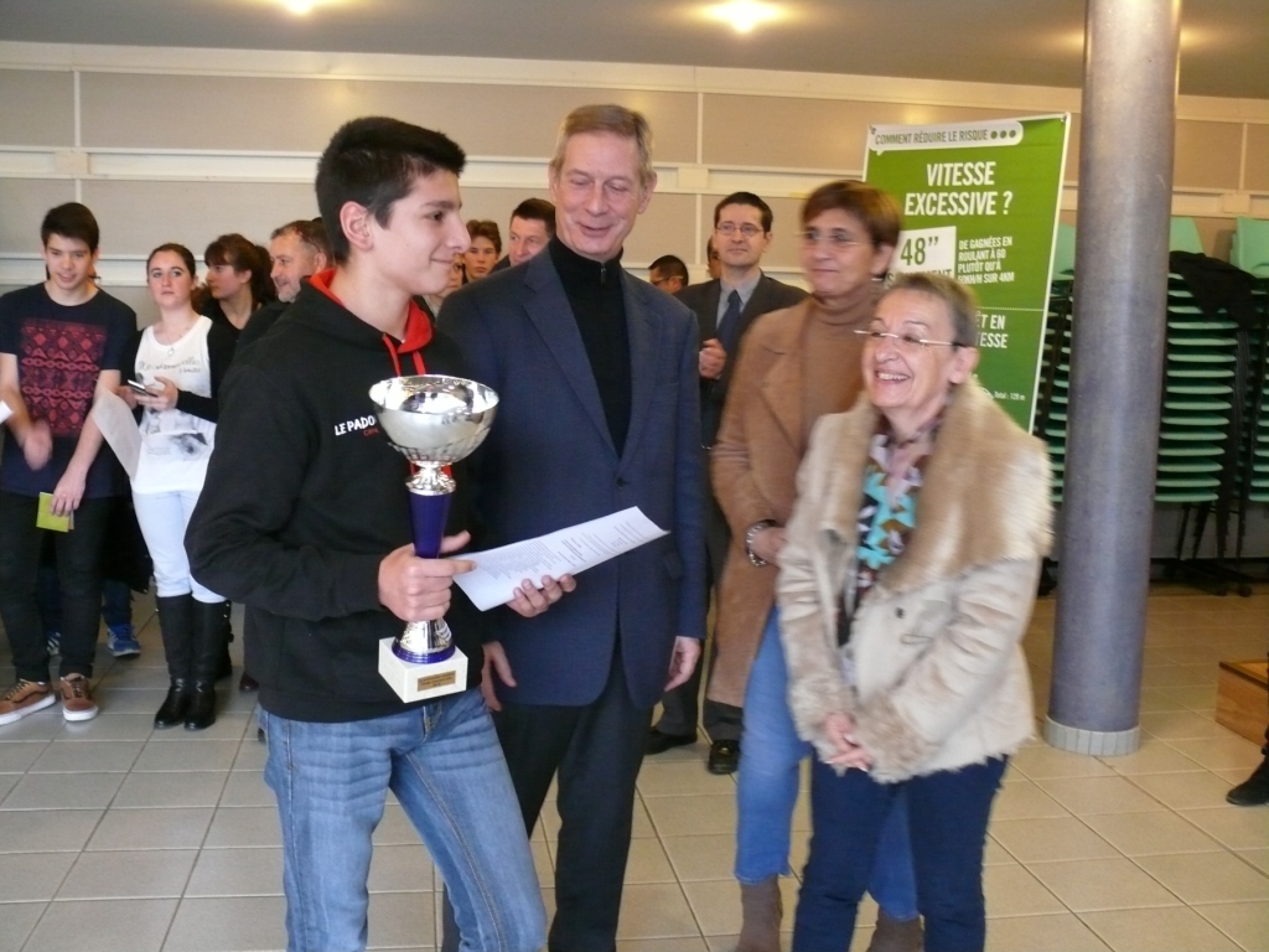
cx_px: 634
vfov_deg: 38.7
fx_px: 1356
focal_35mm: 37
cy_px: 476
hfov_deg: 50.1
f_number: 2.8
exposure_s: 1/25
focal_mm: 7.9
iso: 400
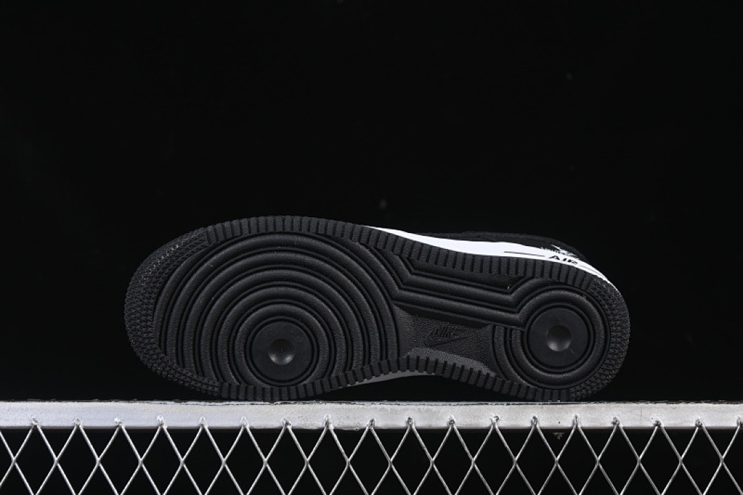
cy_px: 248
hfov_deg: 27.0
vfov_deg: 18.2
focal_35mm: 75
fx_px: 1548
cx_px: 372
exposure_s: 1/50
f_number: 6.3
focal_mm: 50
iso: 160
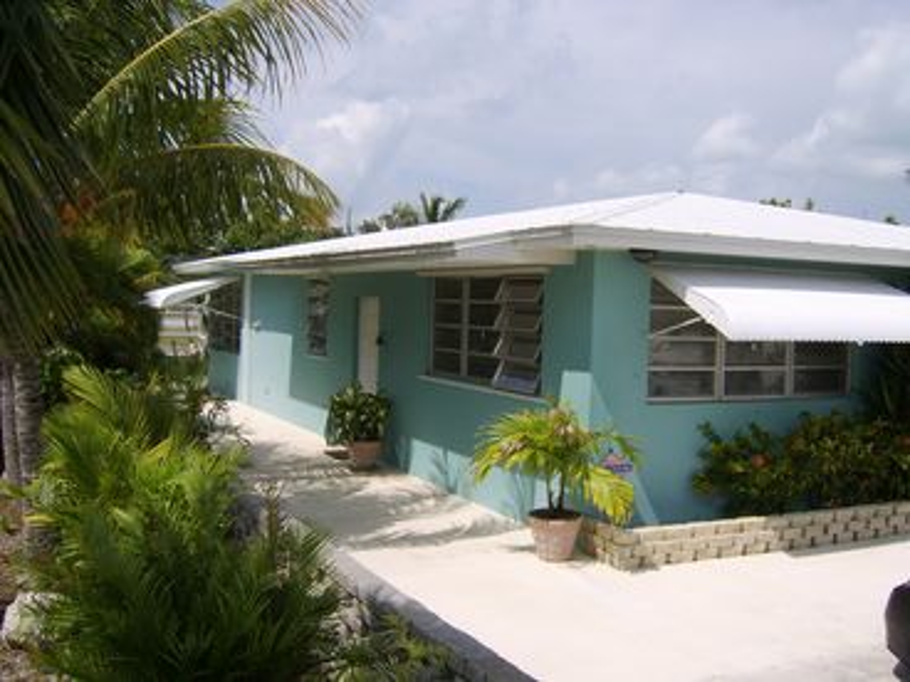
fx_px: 815
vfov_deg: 45.4
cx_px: 455
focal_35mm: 31
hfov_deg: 58.4
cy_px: 341
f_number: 6.7
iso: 71
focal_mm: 8.13
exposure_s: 1/594
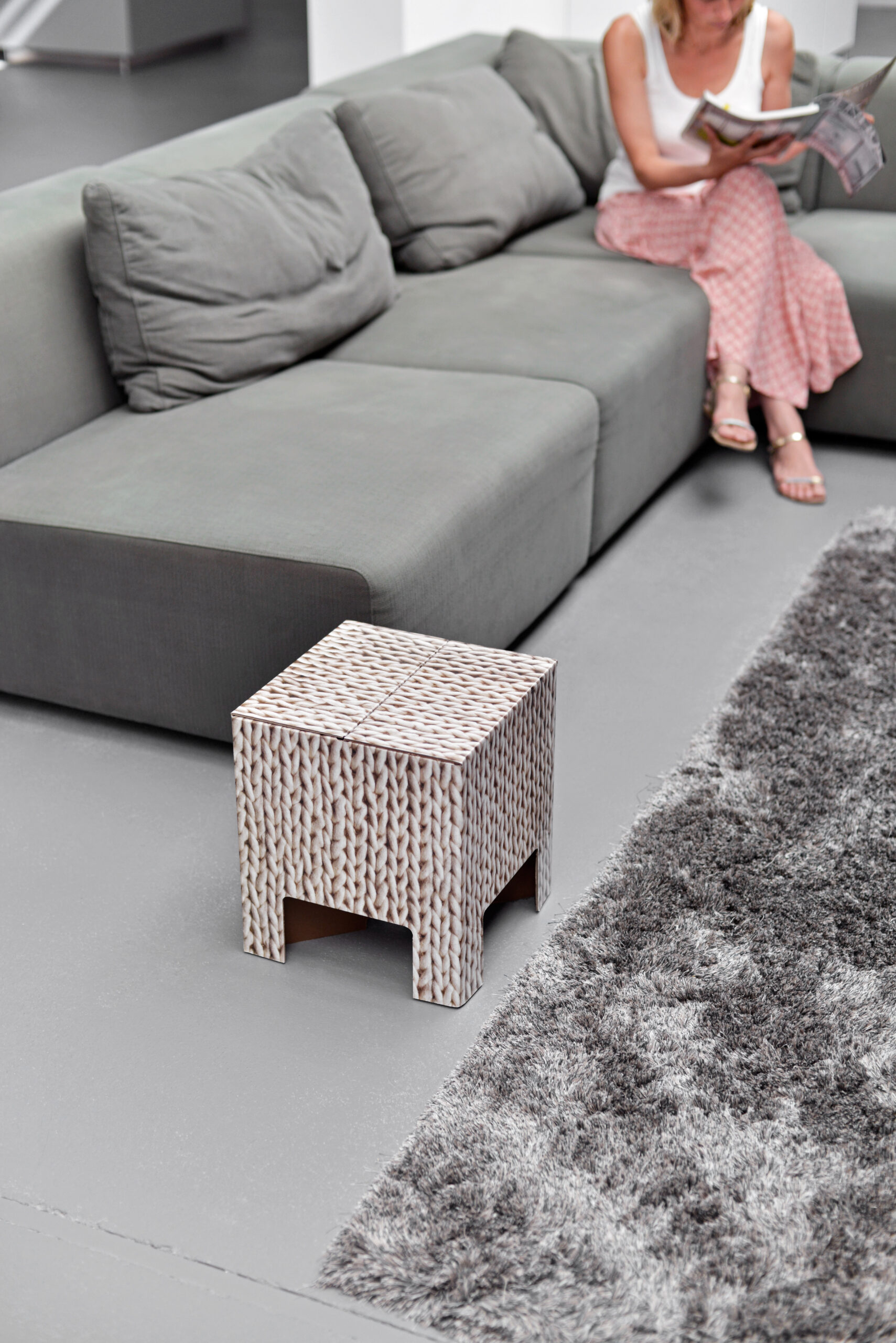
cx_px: 448
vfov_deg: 39.6
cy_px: 672
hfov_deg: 27.0
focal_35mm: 50
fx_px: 1865
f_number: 2.8
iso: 400
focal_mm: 50
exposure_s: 1/1600
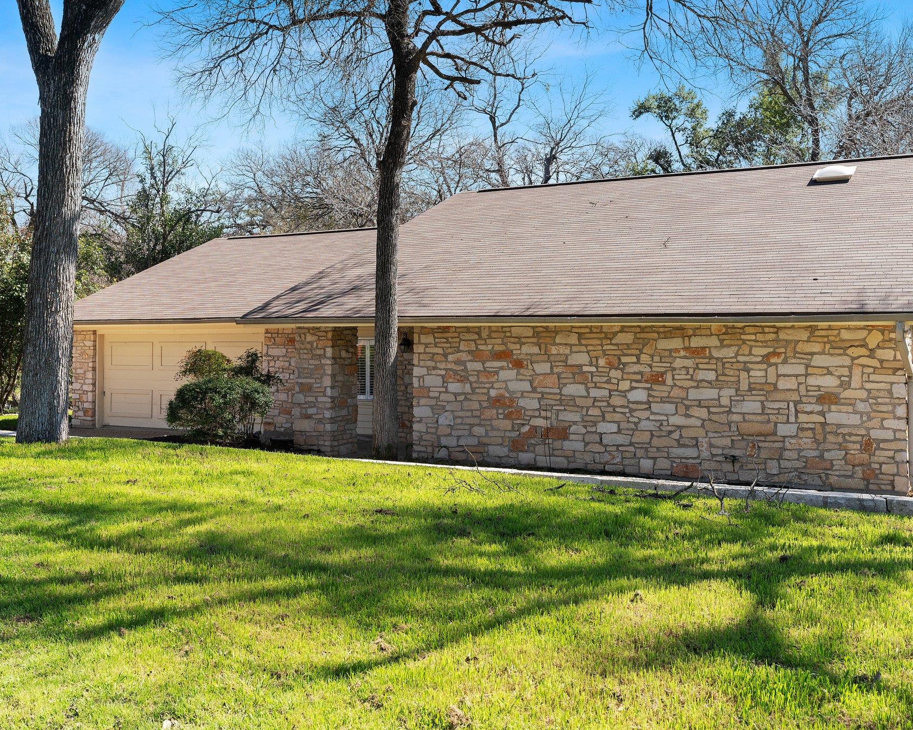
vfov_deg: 42.2
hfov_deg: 51.5
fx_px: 946
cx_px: 465
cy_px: 366
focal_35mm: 35
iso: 500
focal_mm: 31
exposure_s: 1/400
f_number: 8
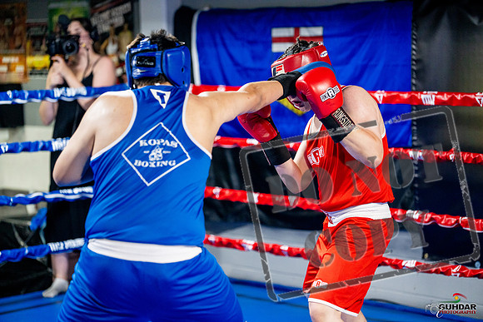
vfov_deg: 14.9
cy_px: 161
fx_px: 1235
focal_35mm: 92
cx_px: 242
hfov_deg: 22.1
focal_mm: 92
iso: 4000
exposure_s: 1/1000
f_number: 2
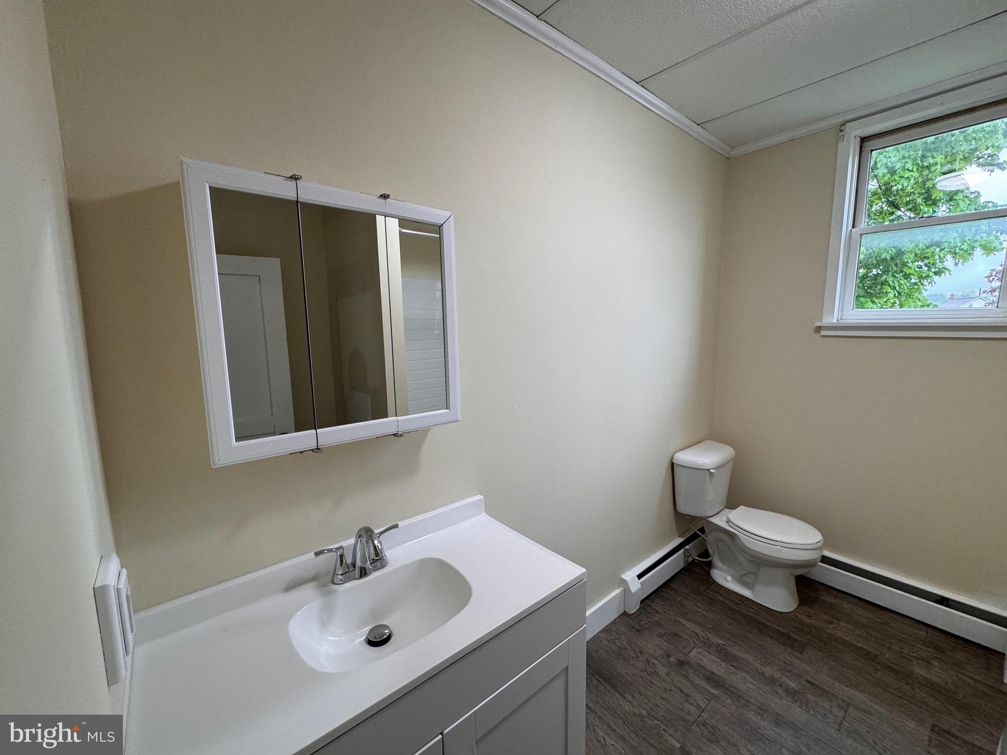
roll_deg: +0.5
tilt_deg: -8.1
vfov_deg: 85.7
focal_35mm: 14
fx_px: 407
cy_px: 378
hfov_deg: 102.1
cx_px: 504
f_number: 2.2
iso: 200
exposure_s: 1/120
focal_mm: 2.22
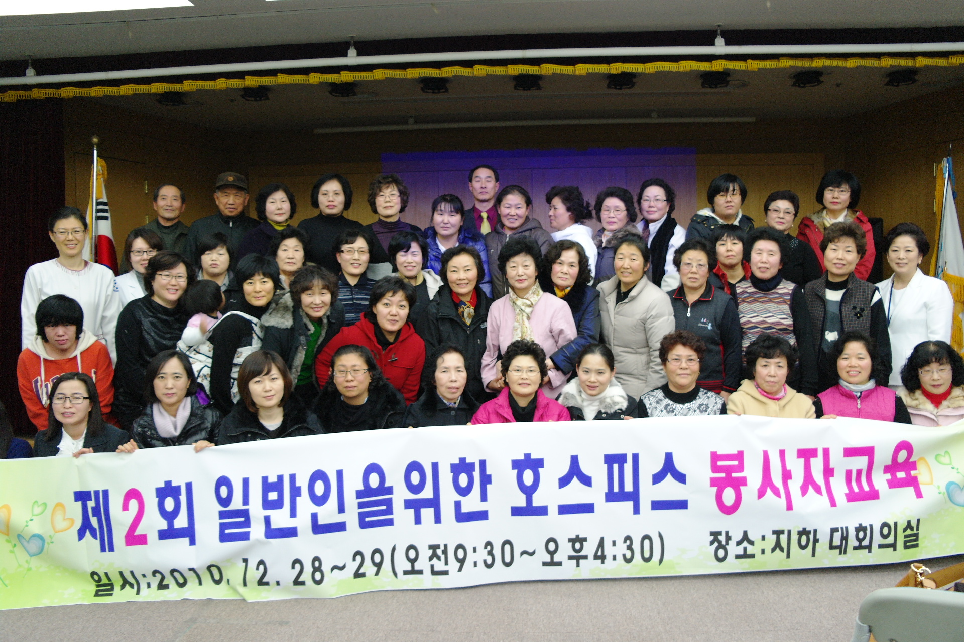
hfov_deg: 67.4
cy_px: 321
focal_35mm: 27
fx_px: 723
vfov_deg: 47.9
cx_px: 482
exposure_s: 1/15
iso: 400
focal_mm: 18
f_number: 3.5
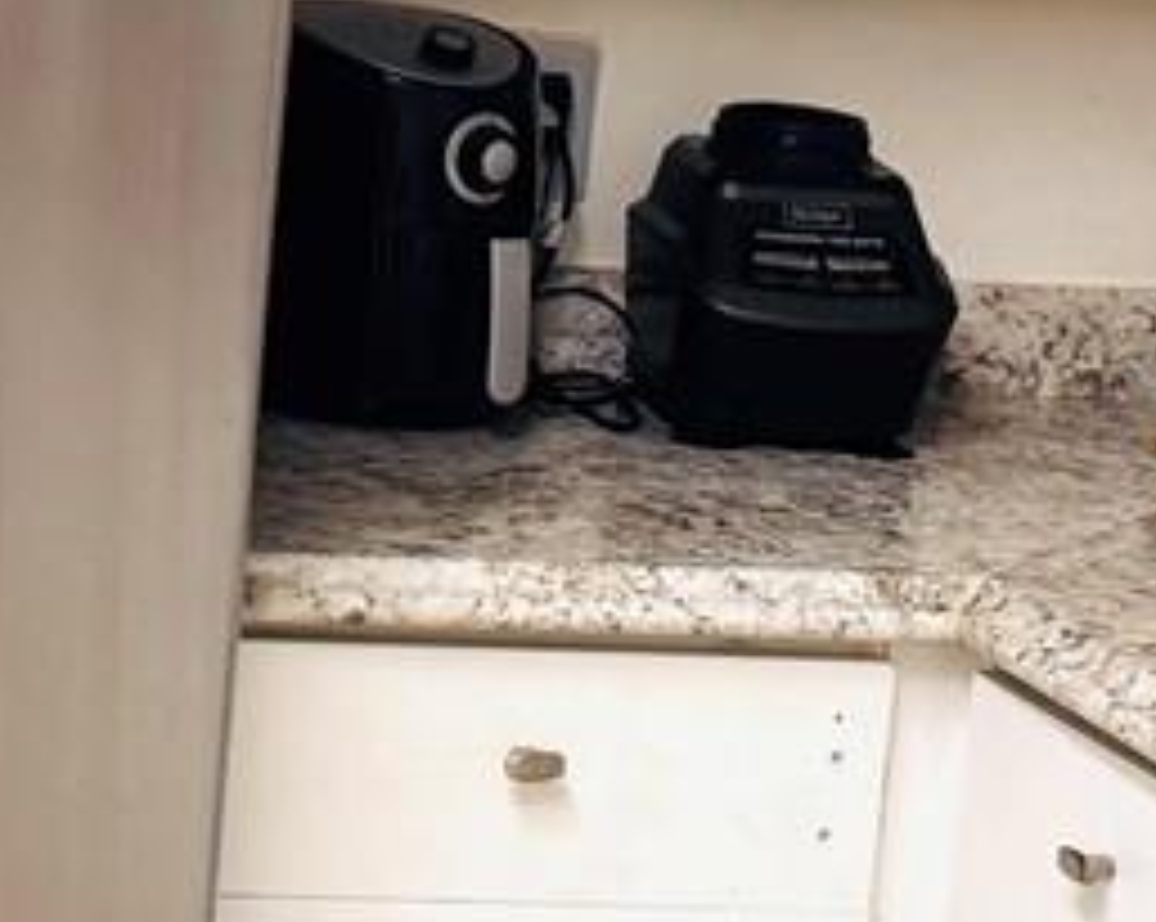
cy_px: 130
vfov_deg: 10.5
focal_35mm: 146
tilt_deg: -9.5
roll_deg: -3.9
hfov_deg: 12.9
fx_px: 4989
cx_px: -175
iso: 160
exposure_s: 1/60
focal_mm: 6.76
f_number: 1.78
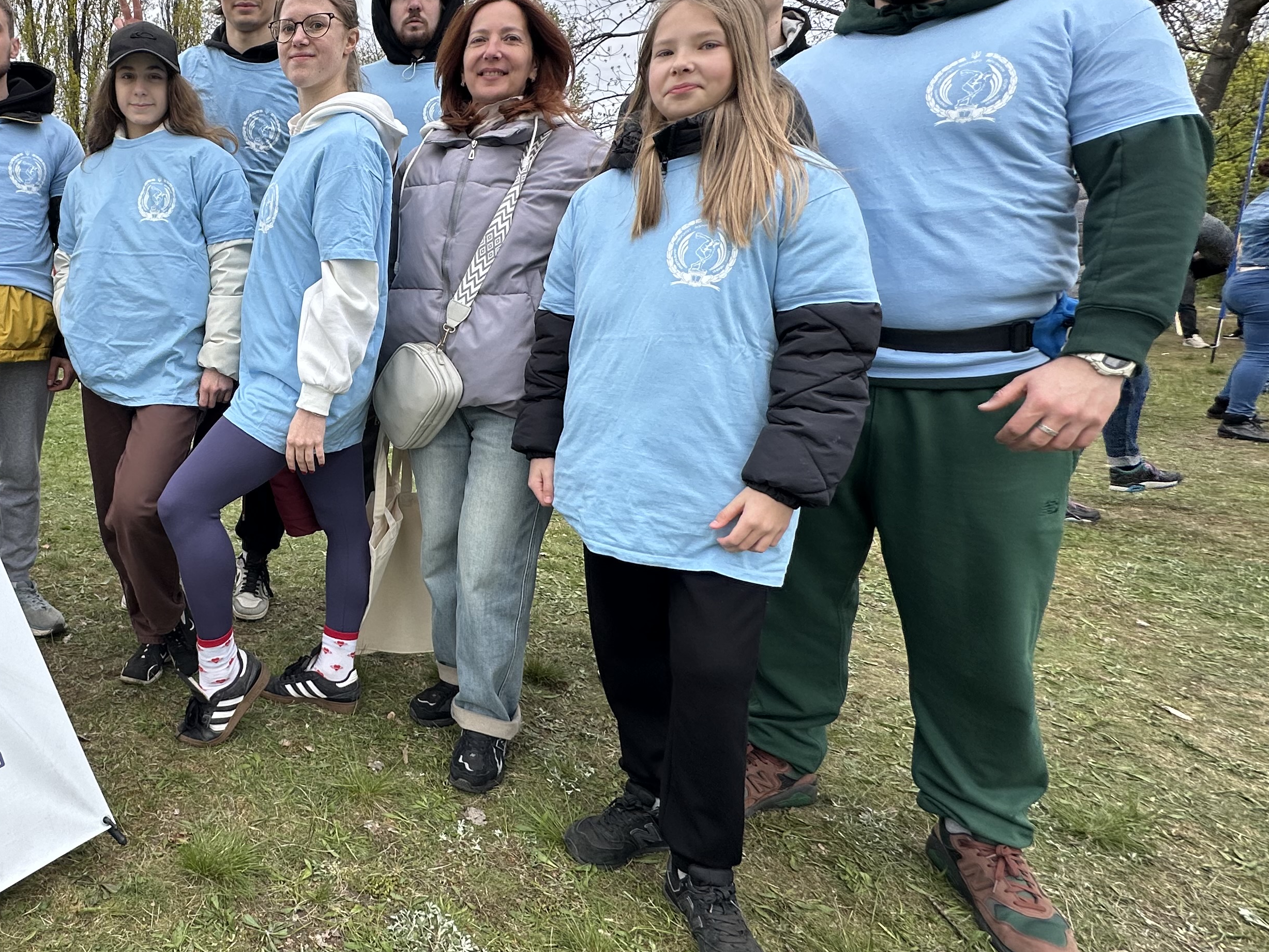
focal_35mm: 23
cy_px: 389
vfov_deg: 58.5
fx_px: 843
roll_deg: -1.0
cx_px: 250
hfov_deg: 66.9
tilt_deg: -9.9
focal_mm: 2.22
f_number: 2.2
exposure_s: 1/449
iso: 40
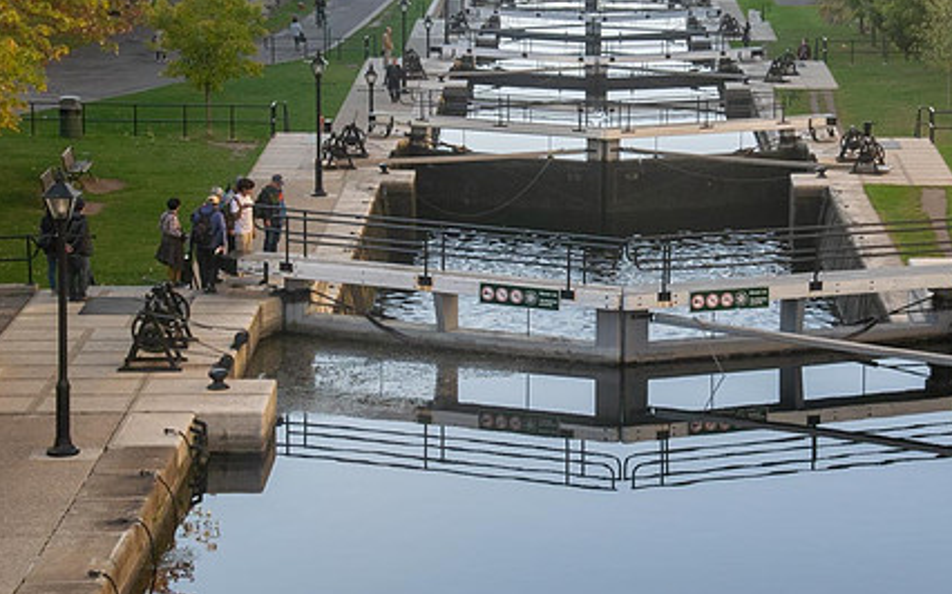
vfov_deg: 10.1
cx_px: 606
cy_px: 193
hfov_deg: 16.2
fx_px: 3346
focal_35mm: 129
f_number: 14
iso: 640
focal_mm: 62
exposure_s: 1/80
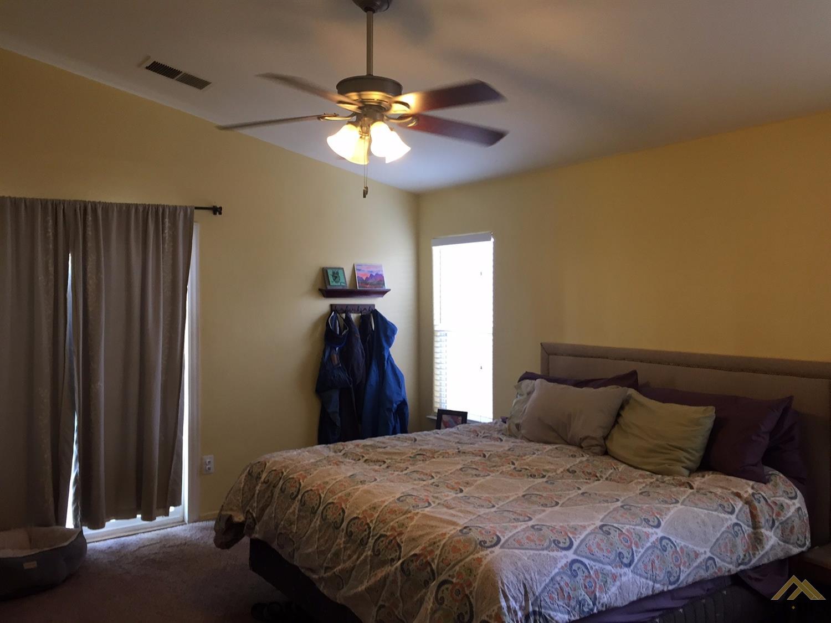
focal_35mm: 29
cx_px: 416
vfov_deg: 48.2
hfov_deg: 61.7
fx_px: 696
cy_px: 312
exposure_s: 1/30
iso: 64
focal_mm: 4.15
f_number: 2.2
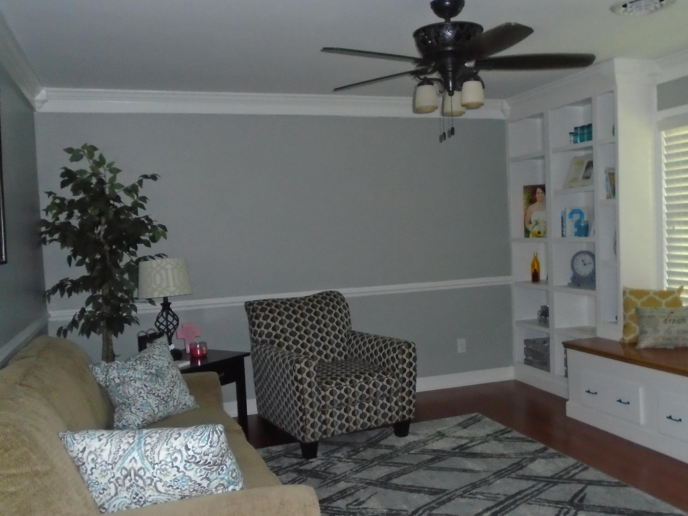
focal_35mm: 34
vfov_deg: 41.8
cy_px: 271
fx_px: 676
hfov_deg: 53.7
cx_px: 397
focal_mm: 4.6
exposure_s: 1/30
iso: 400
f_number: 3.2
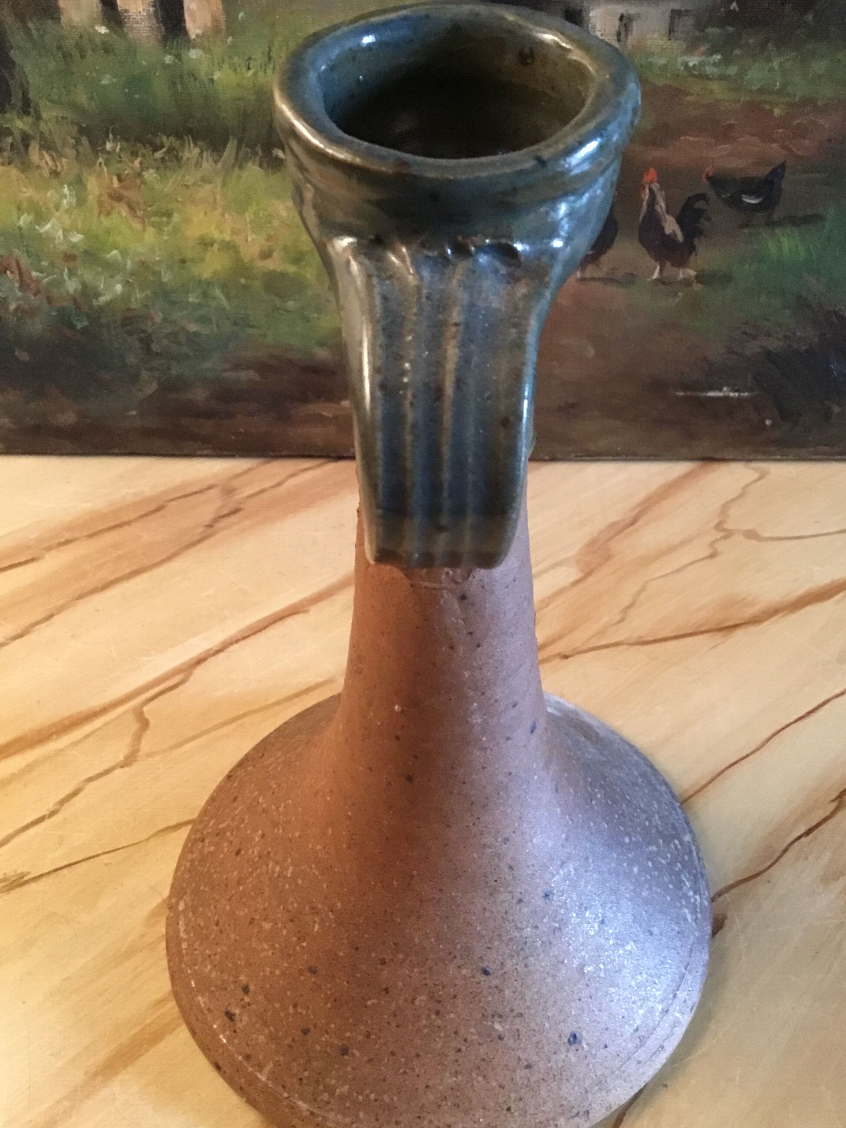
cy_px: 538
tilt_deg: -43.6
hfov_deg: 36.7
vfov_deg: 47.8
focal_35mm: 39
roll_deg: -1.3
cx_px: 487
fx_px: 1271
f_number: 2.4
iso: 200
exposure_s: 1/17
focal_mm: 3.3
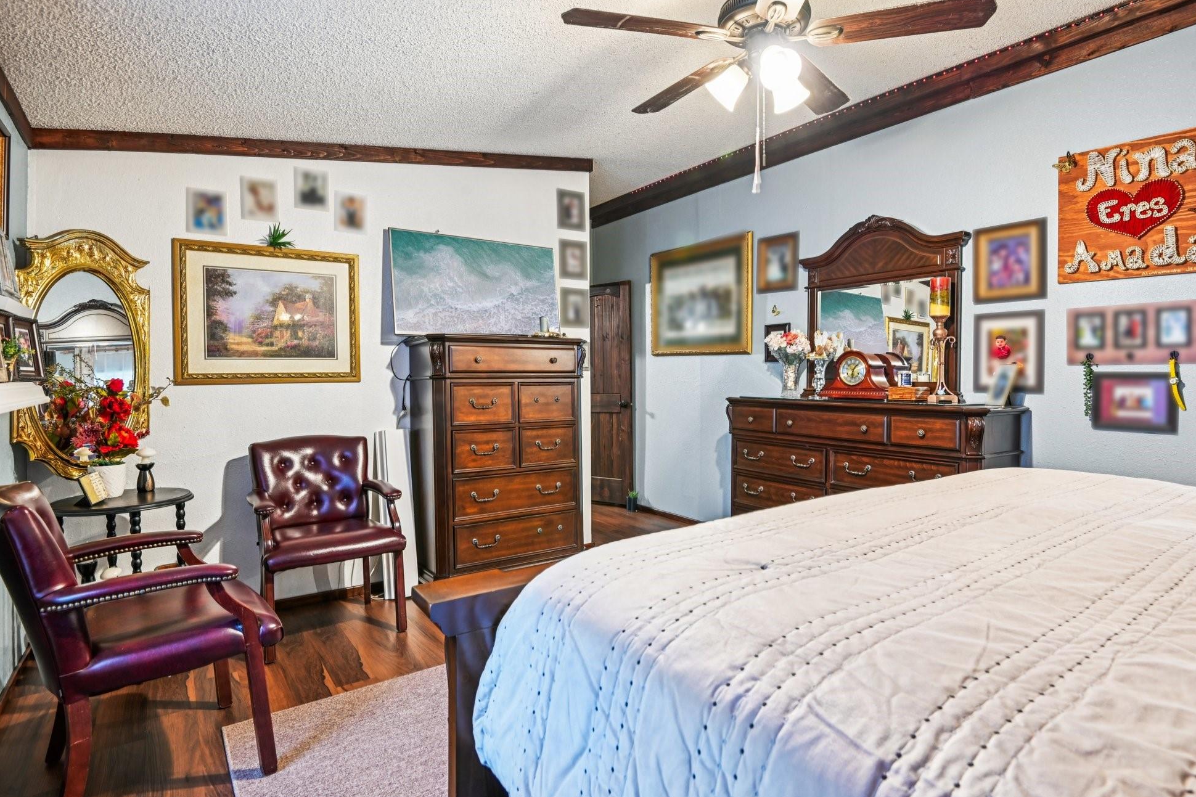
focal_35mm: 19
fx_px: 631
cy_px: 378
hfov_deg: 86.9
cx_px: 610
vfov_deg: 64.5
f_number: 8
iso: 400
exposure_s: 1/2
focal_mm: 18
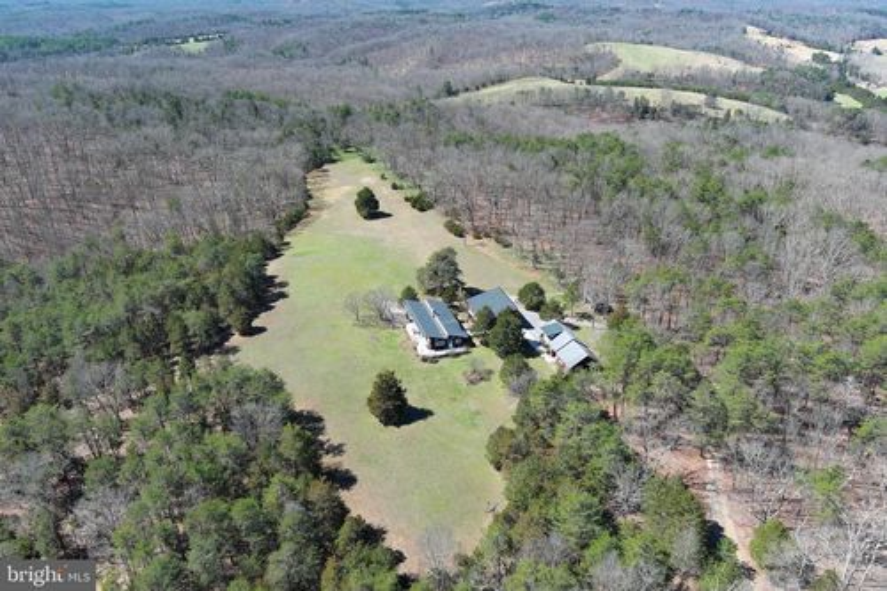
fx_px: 714
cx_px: 444
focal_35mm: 29
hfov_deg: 63.7
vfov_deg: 44.9
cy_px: 296
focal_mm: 10.57
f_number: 2.8
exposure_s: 1/442
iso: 100
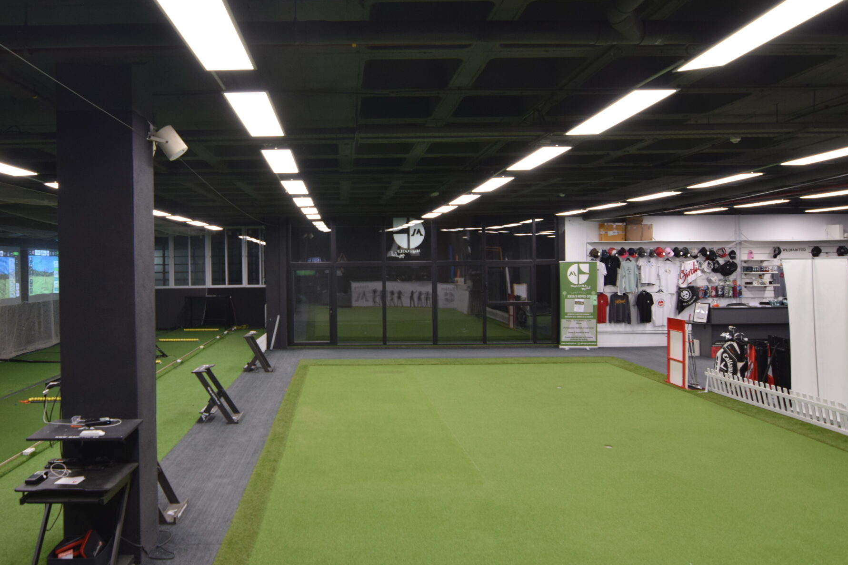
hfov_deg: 73.4
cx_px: 328
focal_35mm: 24
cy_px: 269
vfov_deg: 53.6
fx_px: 559
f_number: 4
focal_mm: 11
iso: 450
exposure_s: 1/60
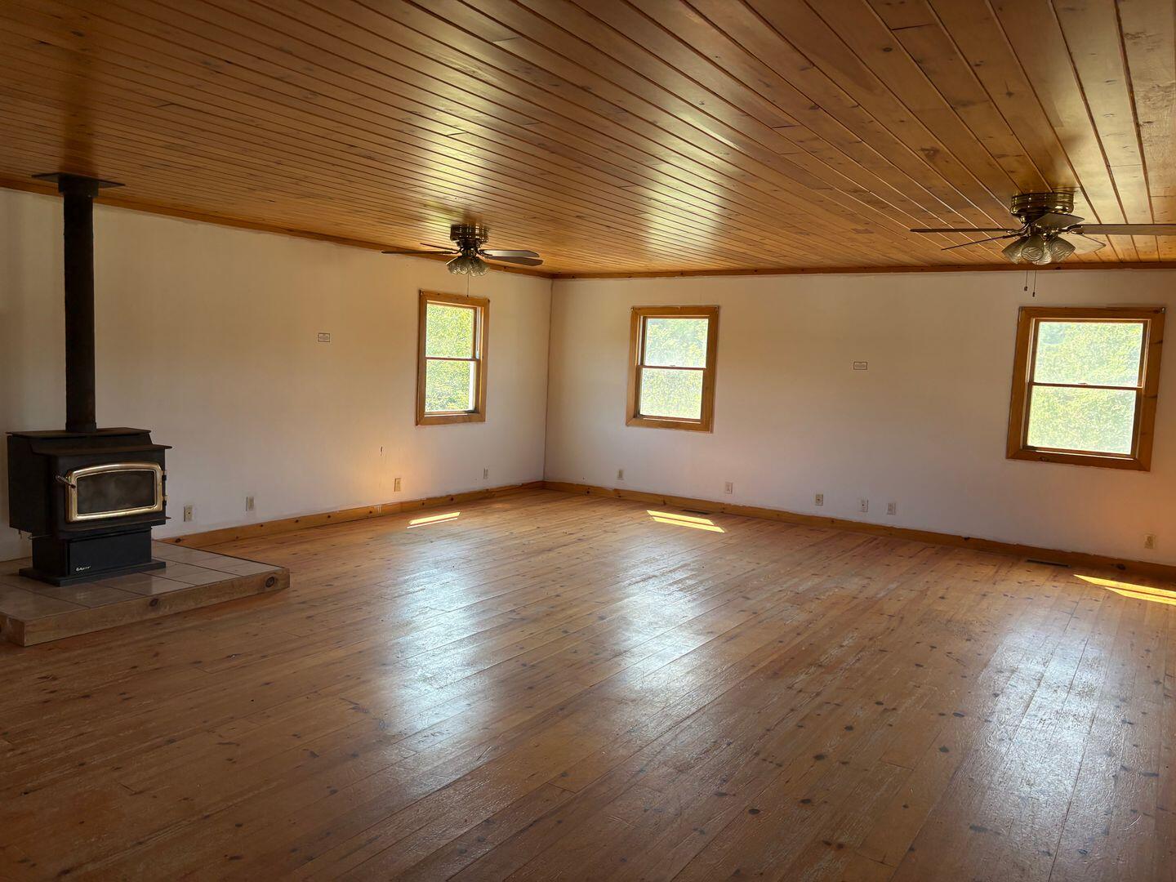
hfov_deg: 67.3
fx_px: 883
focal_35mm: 26
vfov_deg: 53.1
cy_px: 441
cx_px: 588
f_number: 1.6
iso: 100
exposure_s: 1/129
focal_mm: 5.96
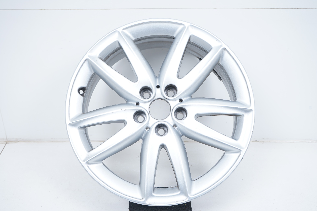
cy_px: 106
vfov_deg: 29.2
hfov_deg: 42.7
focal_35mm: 46
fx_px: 405
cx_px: 158
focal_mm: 46
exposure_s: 1/125
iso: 200
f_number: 7.1
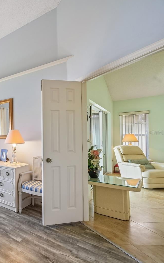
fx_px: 157
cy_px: 133
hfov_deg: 39.2
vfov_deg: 79.7
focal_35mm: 22
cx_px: -34
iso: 400
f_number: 8
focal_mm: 14
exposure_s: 1/80
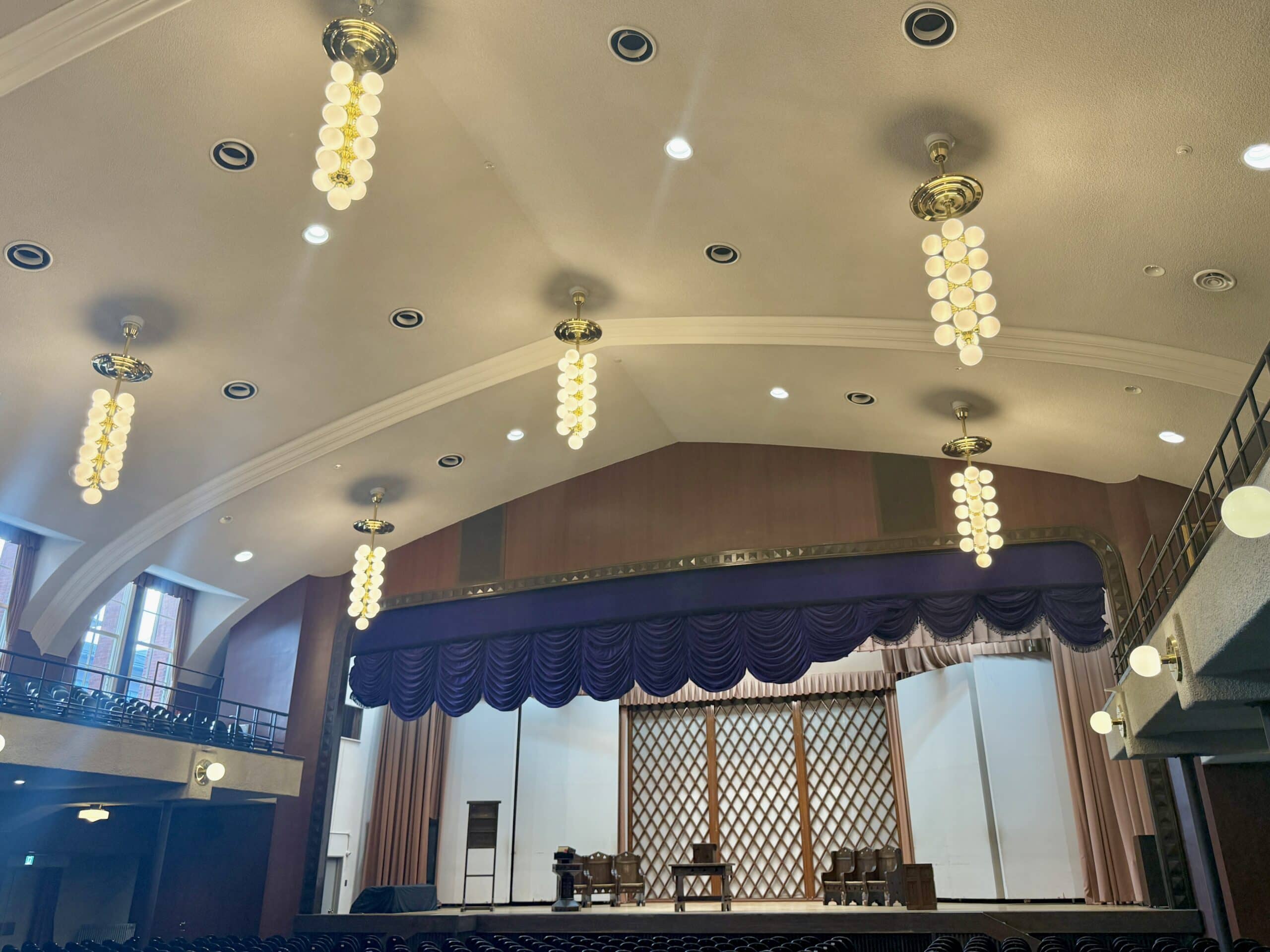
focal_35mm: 24
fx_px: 881
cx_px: 635
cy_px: 476
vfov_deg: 56.8
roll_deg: +0.7
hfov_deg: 71.6
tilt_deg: +22.0
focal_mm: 6.76
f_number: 1.78
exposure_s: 1/144
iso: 200
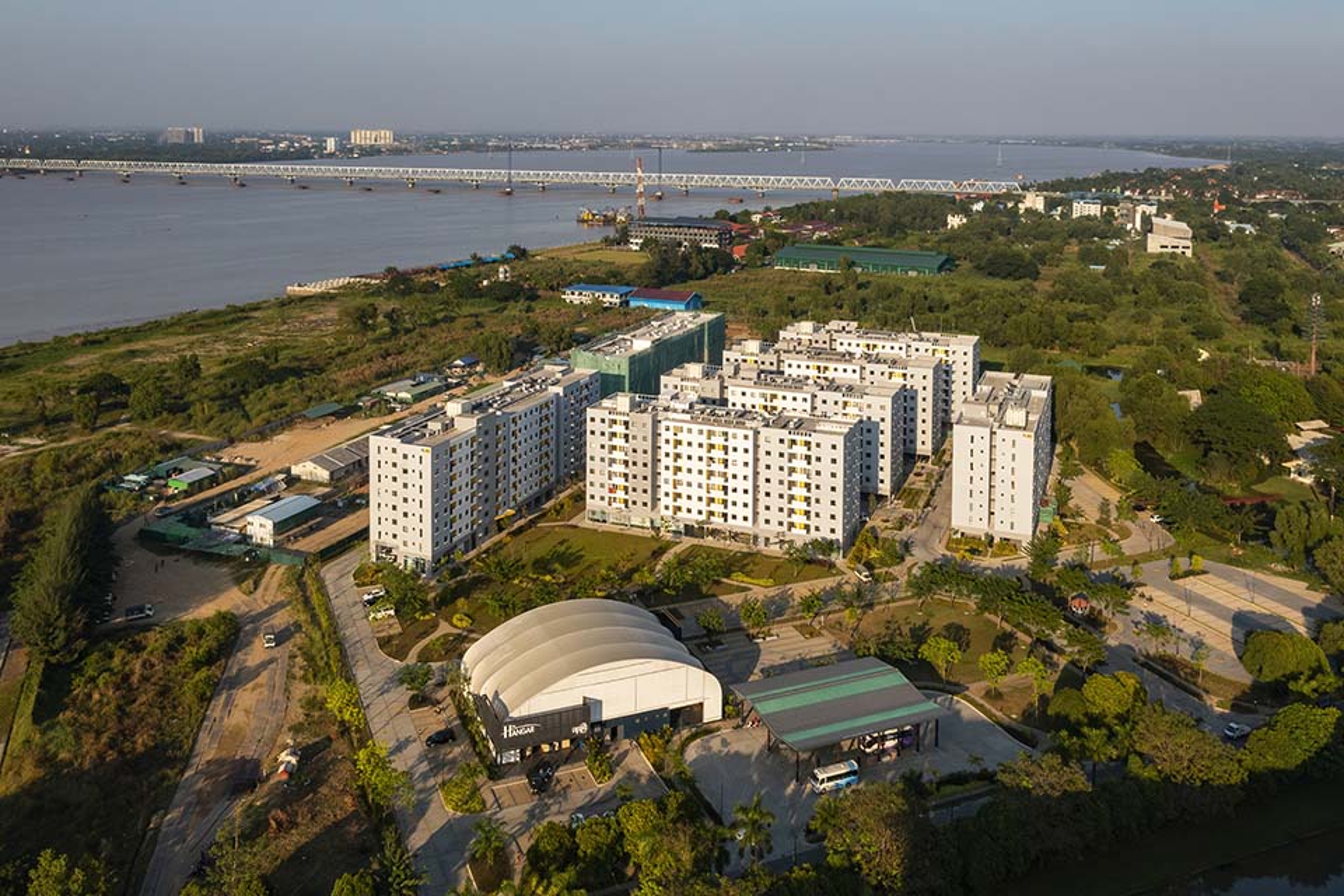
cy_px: 448
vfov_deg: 46.4
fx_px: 1045
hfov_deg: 65.5
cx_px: 672
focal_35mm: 28
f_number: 8
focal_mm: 10.26
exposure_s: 1/400
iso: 100
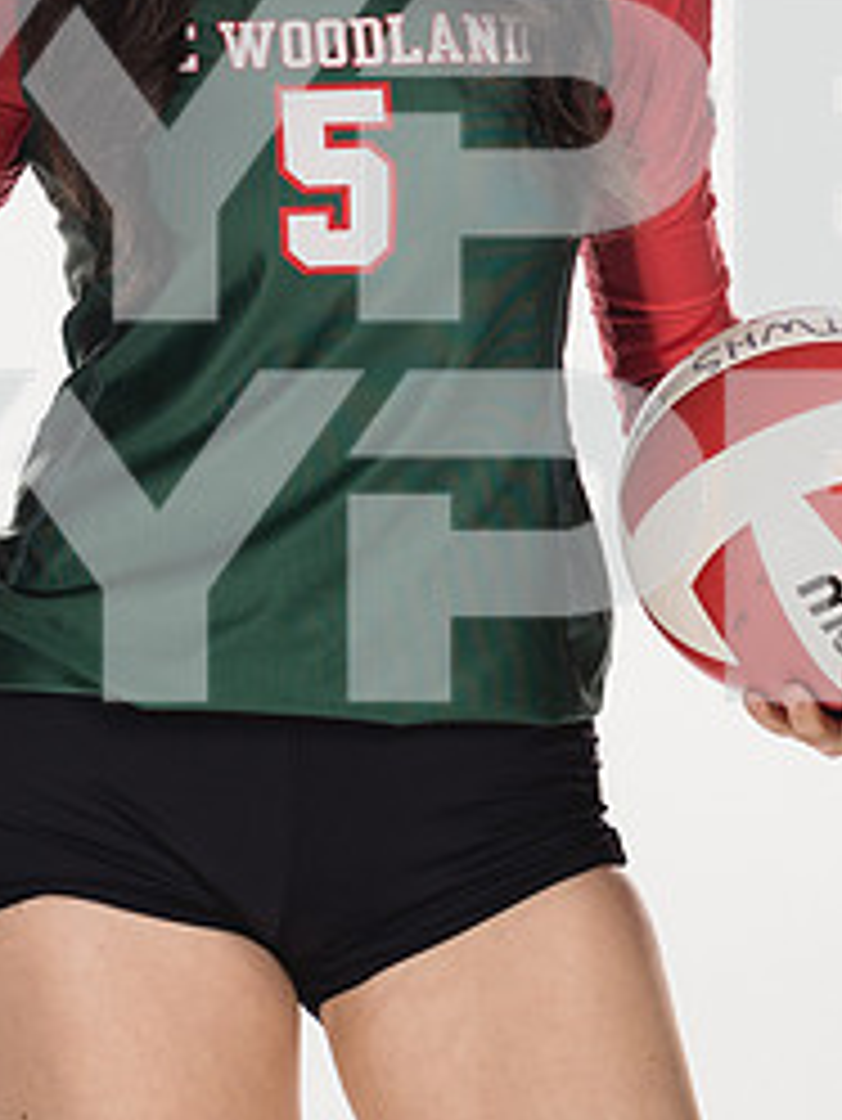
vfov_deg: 12.8
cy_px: 147
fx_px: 4958
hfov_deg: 9.7
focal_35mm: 153
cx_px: 209
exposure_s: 1/250
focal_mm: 57
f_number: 5.6
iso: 400
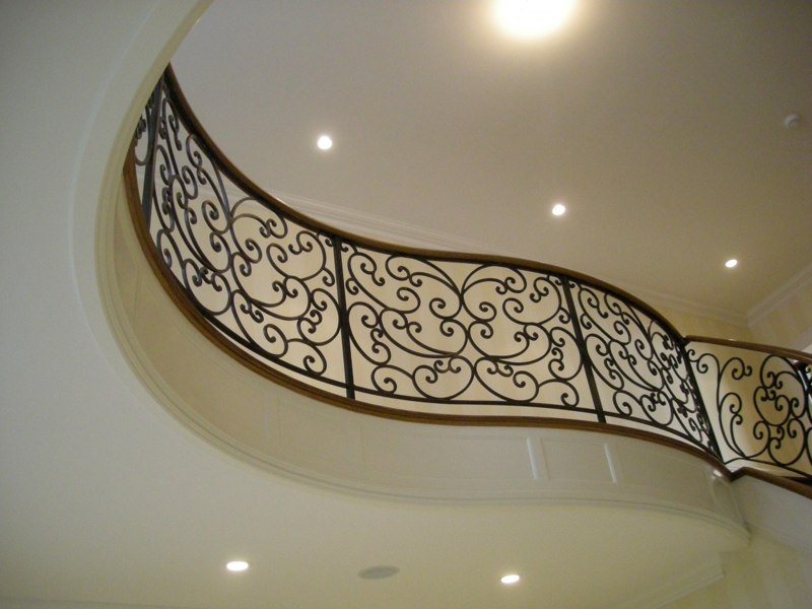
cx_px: 406
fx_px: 821
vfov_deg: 40.7
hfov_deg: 52.6
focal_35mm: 35
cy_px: 304
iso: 400
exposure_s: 1/30
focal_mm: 5.7
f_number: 2.8
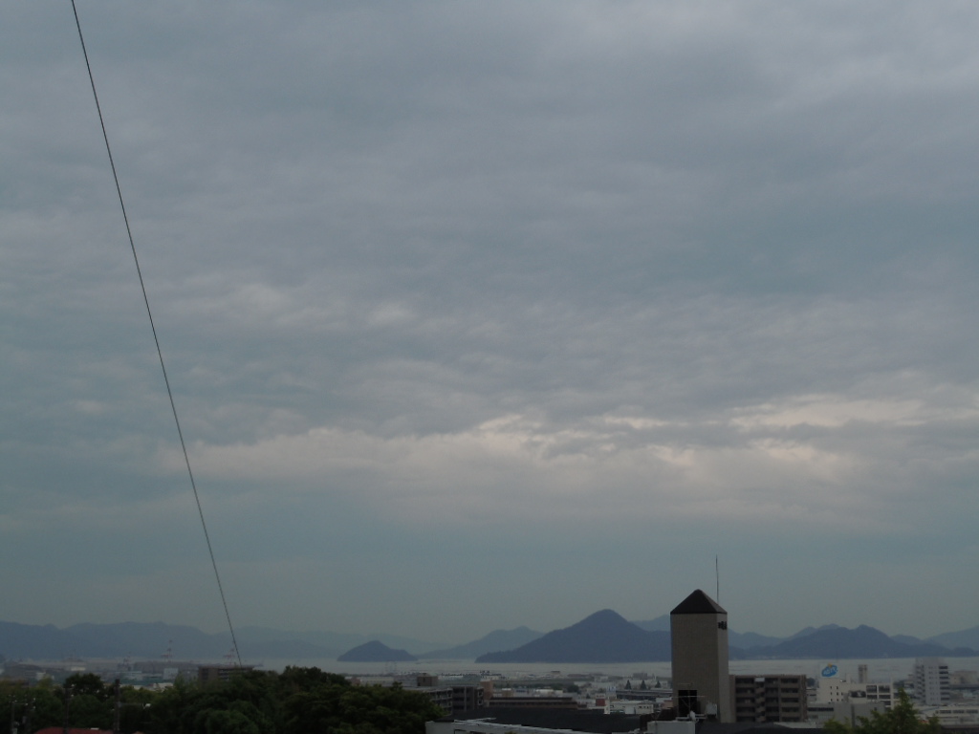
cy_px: 367
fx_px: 1527
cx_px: 490
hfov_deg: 35.5
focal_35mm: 54
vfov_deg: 27.0
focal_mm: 9.6
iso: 100
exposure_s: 1/800
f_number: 4.9
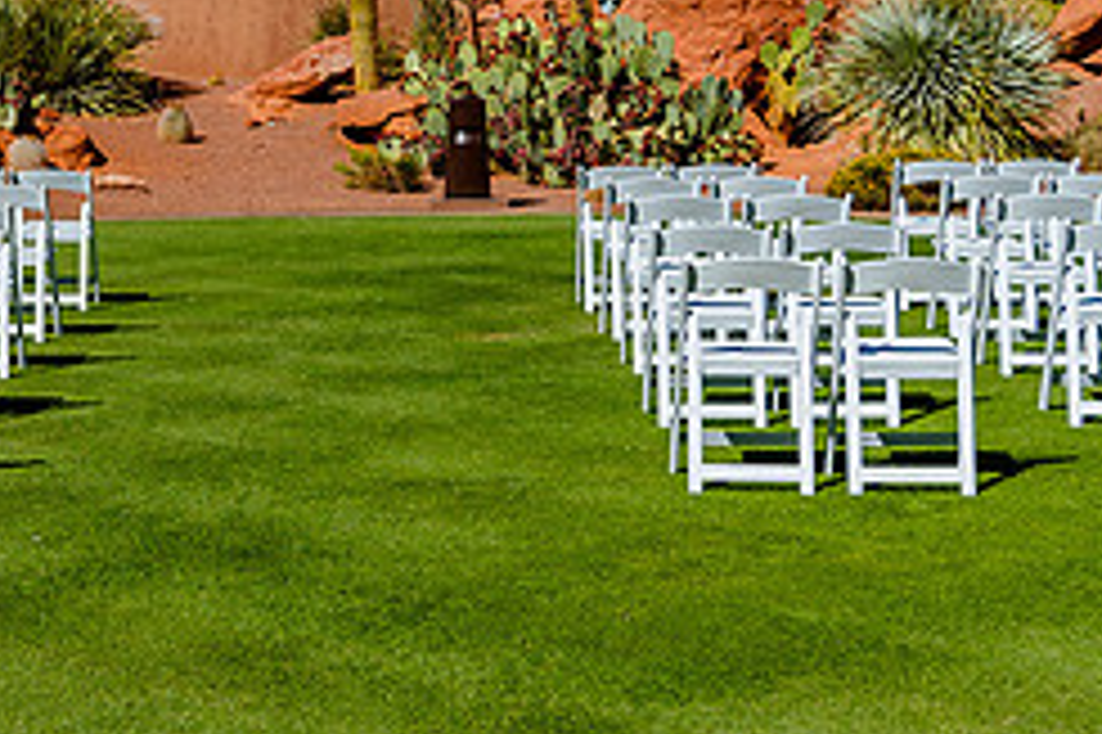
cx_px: 149
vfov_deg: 15.7
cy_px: 56
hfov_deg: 23.2
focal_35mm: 86
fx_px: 2631
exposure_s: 1/1600
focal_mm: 31
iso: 200
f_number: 4
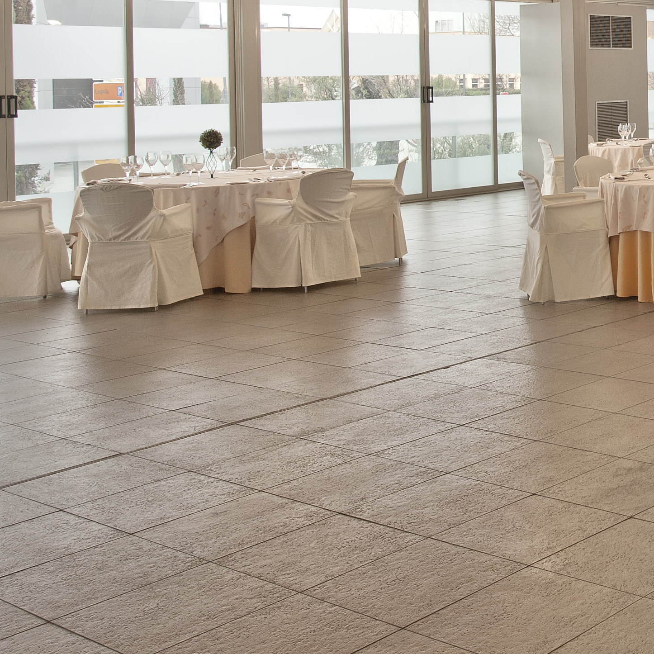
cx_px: 857
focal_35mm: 55
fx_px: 1176
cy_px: 76
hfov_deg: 26.3
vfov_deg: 29.9
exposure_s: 1/20
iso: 200
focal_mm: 22
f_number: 10
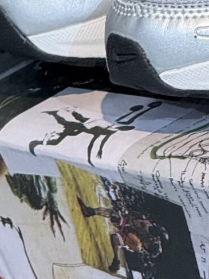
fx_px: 5083
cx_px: 370
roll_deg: +0.0
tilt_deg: -7.7
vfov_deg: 3.1
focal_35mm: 632
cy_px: -103
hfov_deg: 2.3
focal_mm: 15.66
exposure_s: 1/100
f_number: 2.8
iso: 160
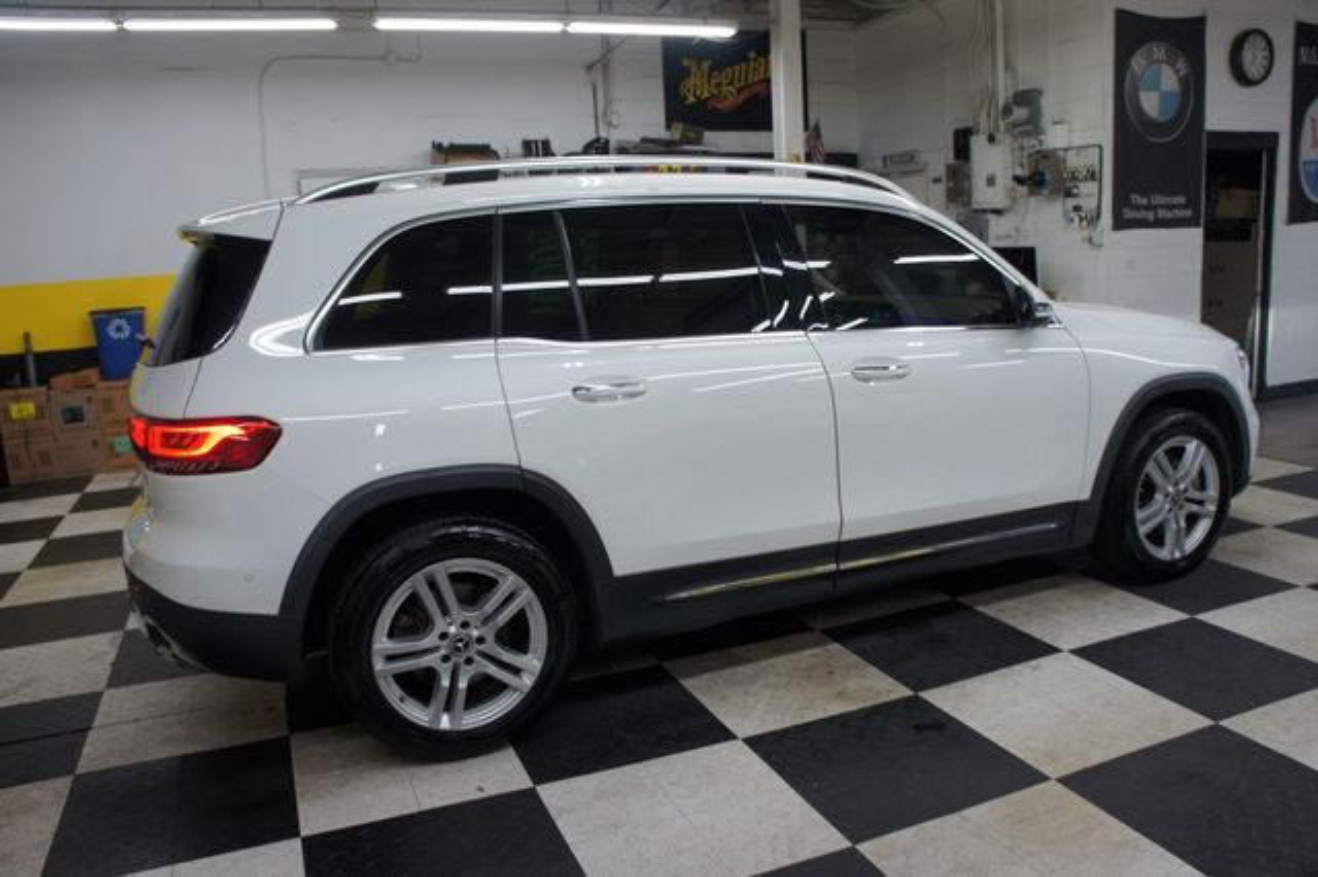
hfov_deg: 67.4
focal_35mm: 27
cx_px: 659
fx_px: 988
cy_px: 438
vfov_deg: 47.9
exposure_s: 1/80
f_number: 3.5
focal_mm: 18
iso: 250
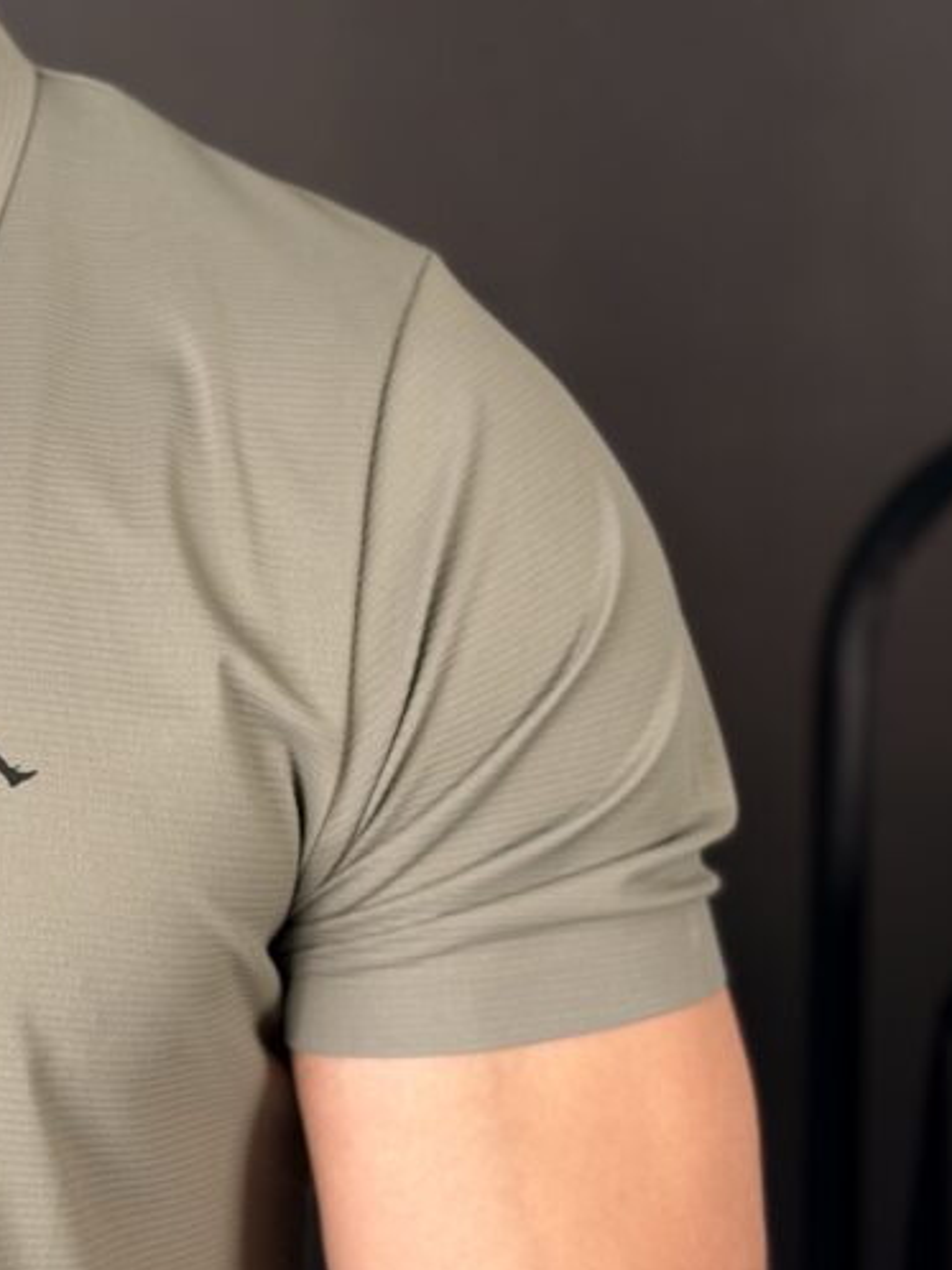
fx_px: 3303
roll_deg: +0.4
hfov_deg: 16.2
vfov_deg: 21.8
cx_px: 84
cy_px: 759
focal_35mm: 90
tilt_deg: -6.5
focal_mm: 6.76
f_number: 1.78
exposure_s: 1/121
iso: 50
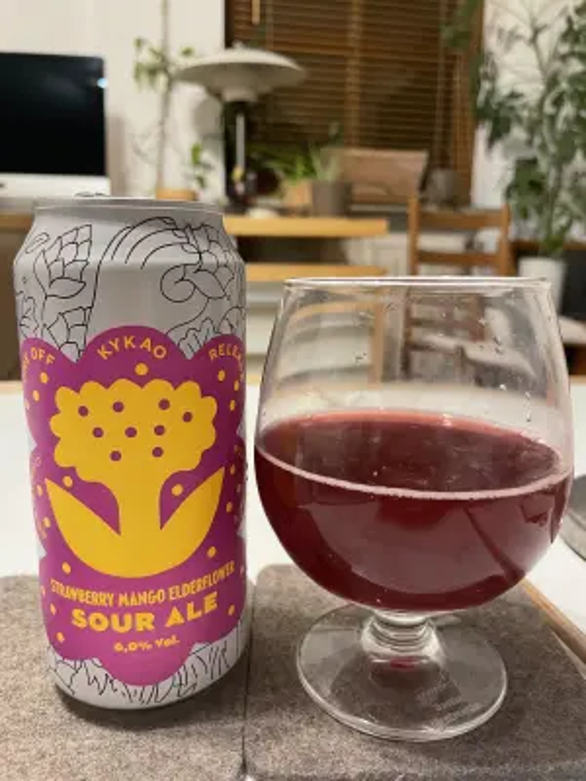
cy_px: 390
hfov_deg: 53.1
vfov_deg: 67.3
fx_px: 587
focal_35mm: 26
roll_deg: -1.9
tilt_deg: -12.1
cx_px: 293
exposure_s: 1/50
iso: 500
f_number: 1.6
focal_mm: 4.2
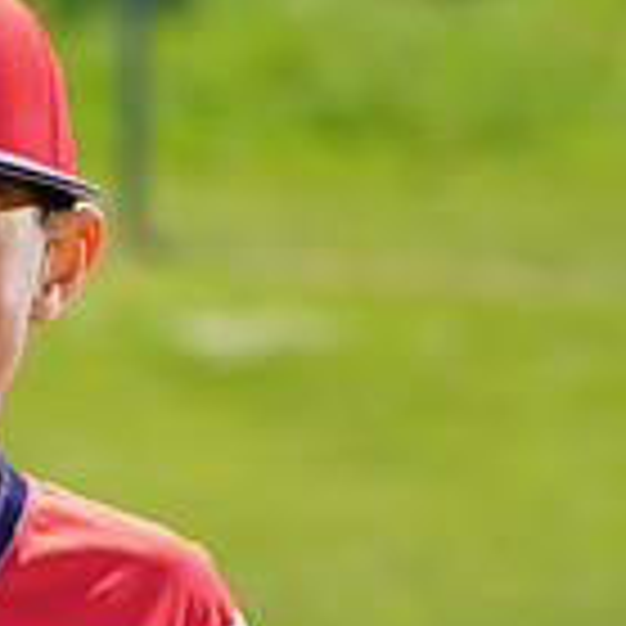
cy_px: 1049
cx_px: -52
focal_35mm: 597
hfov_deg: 2.9
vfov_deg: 2.9
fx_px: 12215
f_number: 7.1
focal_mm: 168
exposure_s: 1/250
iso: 100
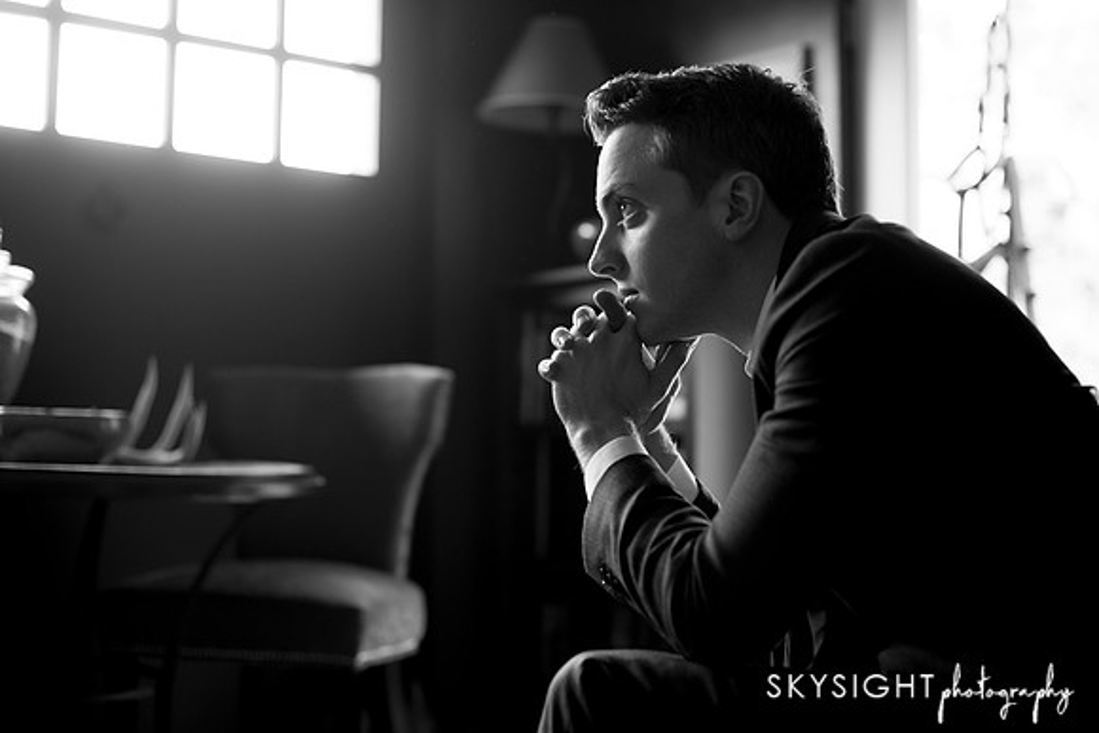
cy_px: 366
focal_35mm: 53
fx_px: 1608
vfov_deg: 25.7
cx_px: 551
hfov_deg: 37.7
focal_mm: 50
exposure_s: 1/125
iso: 640
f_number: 2.5
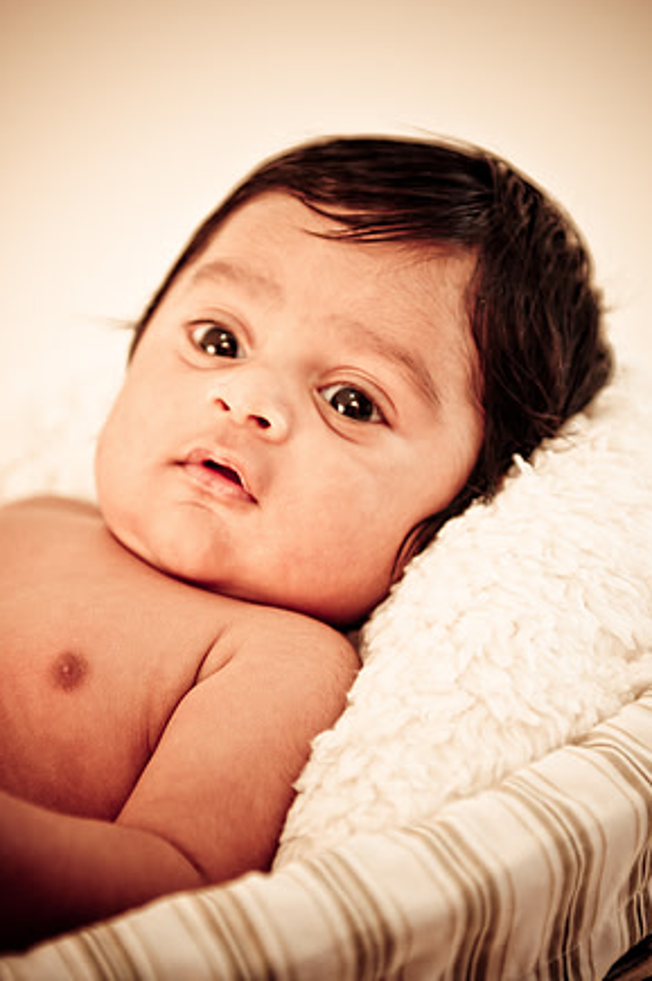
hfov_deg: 15.2
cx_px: 335
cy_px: 496
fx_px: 2451
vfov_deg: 22.6
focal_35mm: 90
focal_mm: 58
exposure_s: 1/100
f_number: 2.8
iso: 100
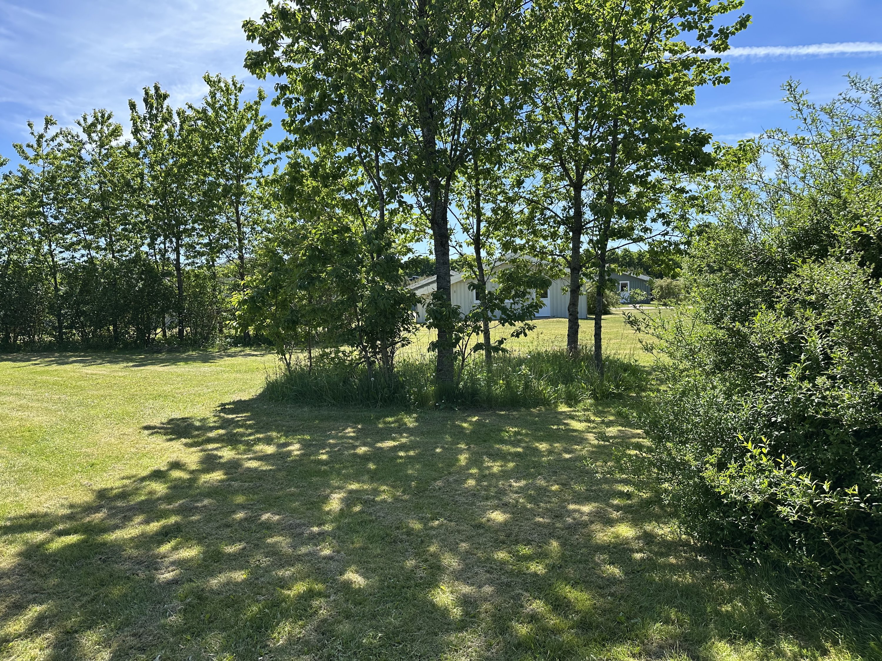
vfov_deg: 56.8
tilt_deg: -3.1
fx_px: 612
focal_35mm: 24
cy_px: 330
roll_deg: +1.8
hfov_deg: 71.6
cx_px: 441
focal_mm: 6.86
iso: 80
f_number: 1.78
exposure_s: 1/1587
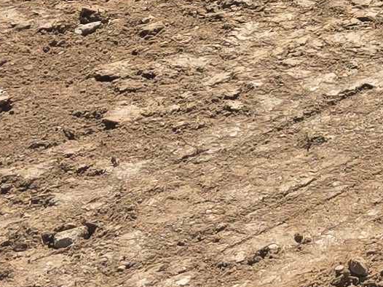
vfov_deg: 7.7
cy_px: -475
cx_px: 958
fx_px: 1935
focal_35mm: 175
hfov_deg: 9.8
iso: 80
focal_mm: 6.3
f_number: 1.7
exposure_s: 1/5000
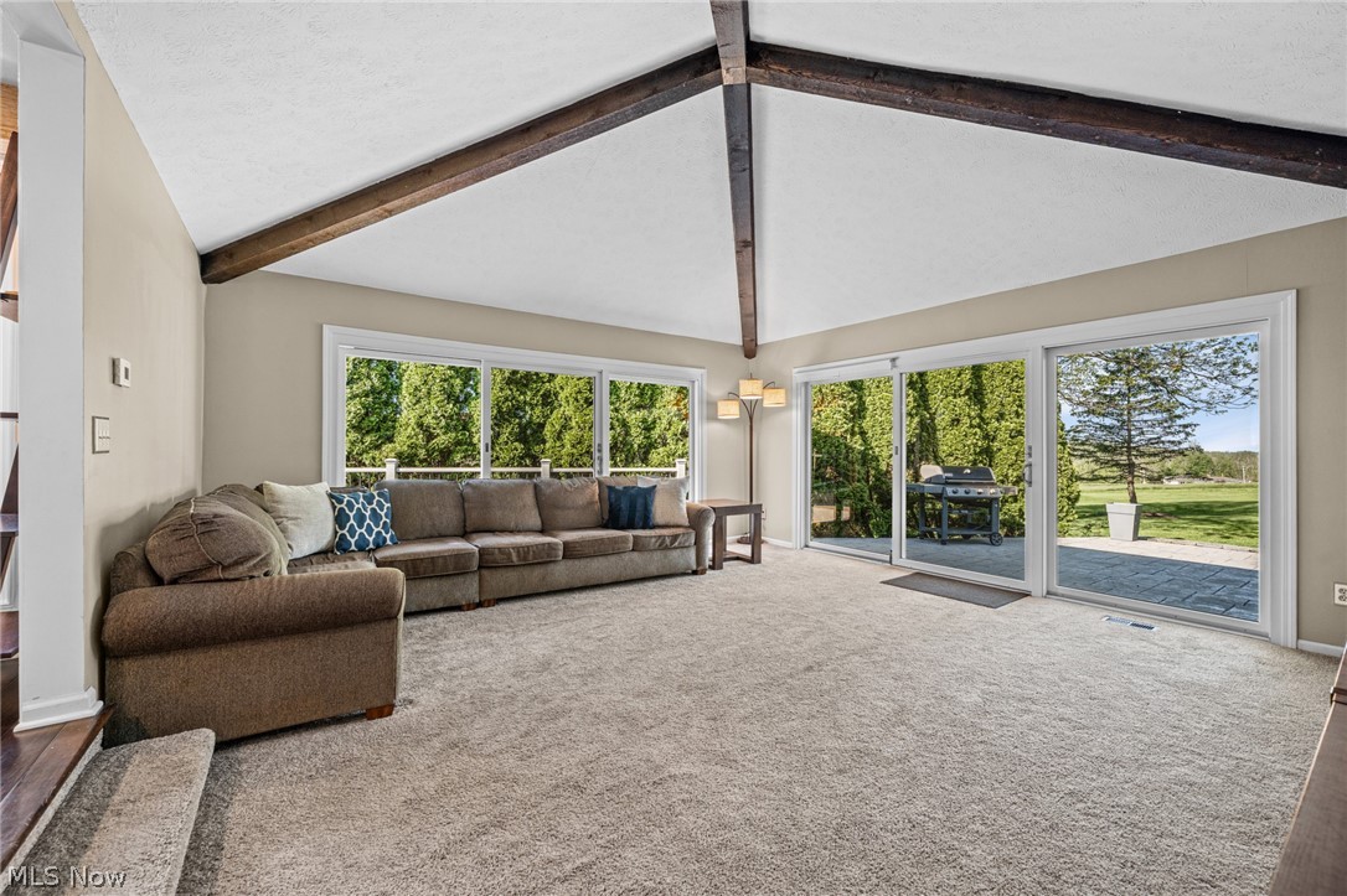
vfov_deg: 81.2
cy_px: 448
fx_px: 524
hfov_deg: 104.3
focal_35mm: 14
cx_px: 674
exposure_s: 1/3
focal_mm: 14
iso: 250
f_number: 8
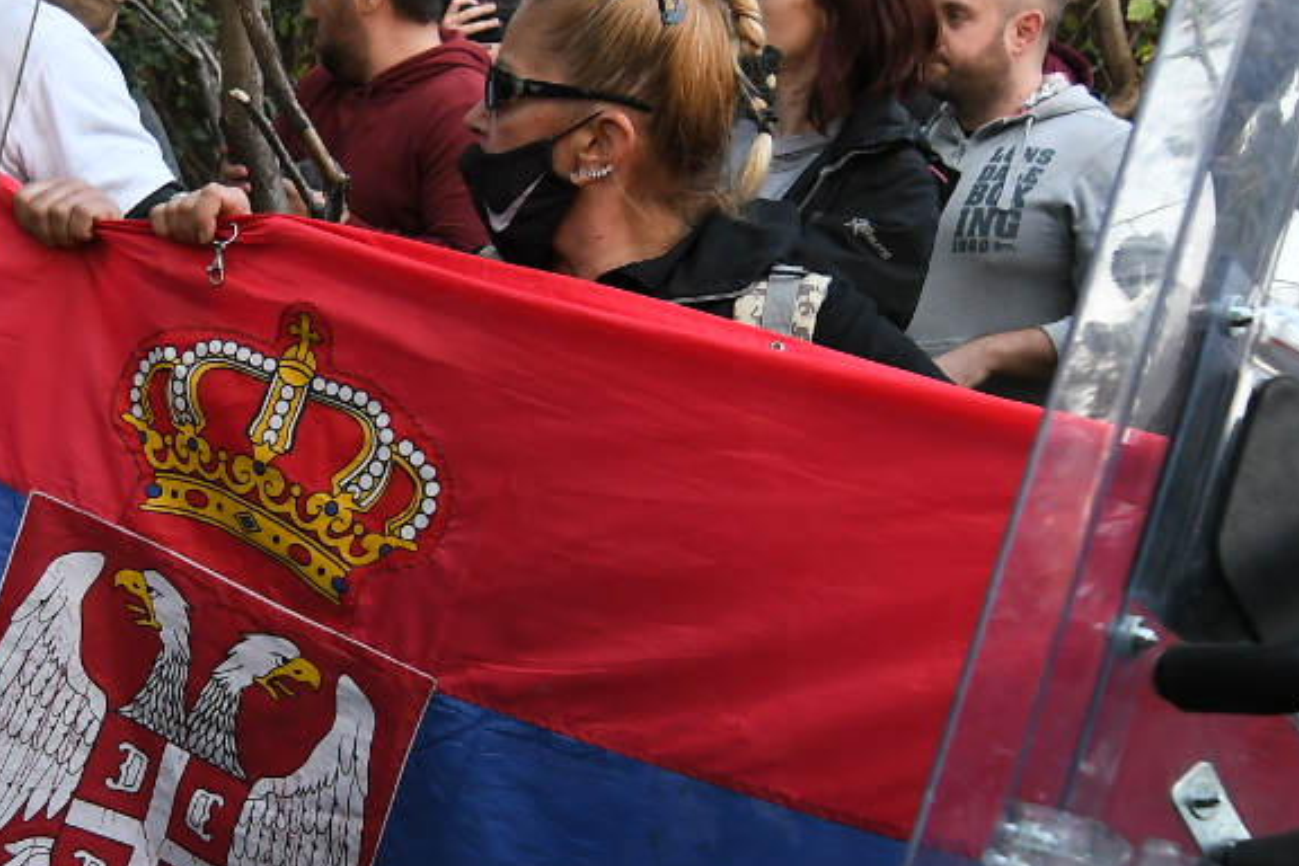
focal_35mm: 45
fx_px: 1624
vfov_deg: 29.6
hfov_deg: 42.0
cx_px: 286
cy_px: 595
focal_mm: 11
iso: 500
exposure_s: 1/160
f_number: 4
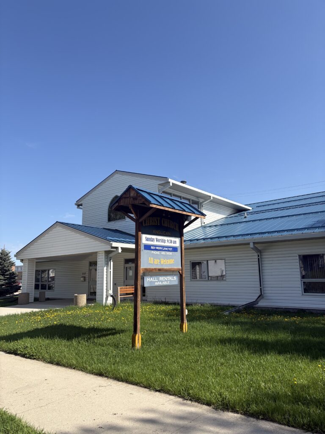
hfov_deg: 53.1
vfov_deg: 67.3
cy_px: 217
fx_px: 325
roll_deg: +1.1
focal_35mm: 26
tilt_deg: +12.1
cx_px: 162
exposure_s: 1/3279
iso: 50
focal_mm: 5.96
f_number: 1.6
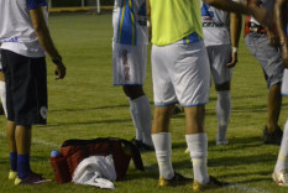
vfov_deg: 6.5
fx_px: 1698
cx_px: 198
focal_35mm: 212
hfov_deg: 9.7
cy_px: 15
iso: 3200
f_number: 5.3
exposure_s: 1/50
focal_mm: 66
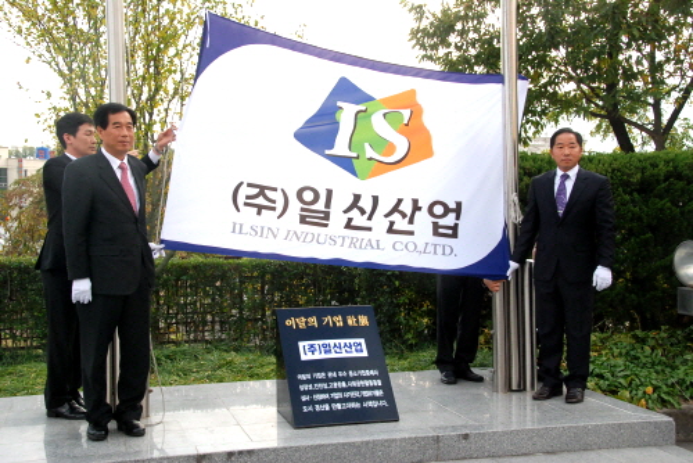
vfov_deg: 29.0
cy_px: 232
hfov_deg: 42.3
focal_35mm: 46
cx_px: 346
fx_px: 896
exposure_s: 1/320
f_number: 10
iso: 800
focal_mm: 31
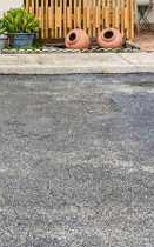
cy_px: -6
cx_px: -11
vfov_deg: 21.5
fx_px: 625
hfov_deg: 13.8
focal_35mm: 93
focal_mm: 24
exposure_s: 1/80
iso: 200
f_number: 9
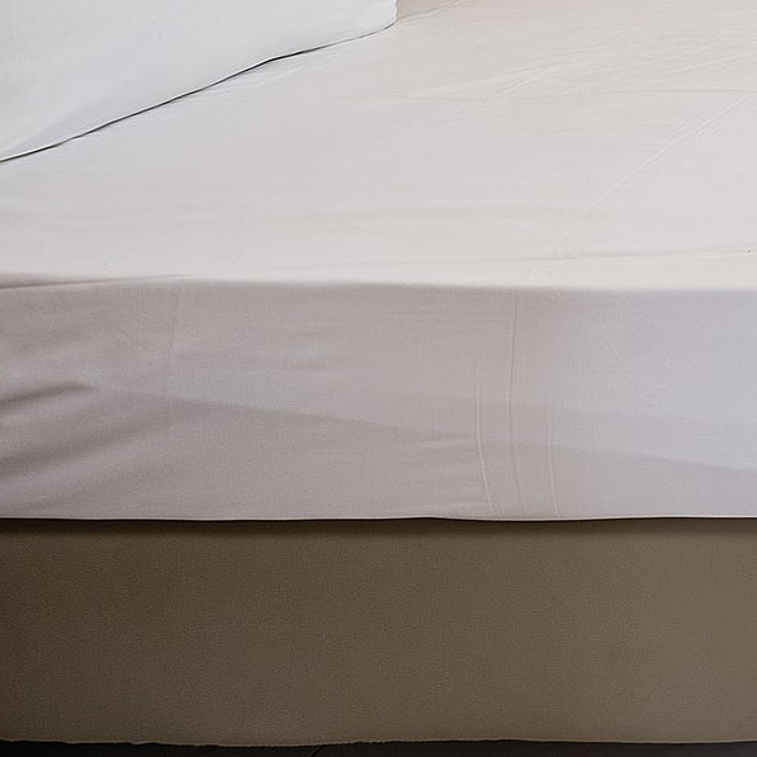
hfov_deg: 17.9
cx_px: 1569
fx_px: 1484
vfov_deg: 22.9
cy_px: -399
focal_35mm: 60
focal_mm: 14
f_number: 8
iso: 200
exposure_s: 1/160
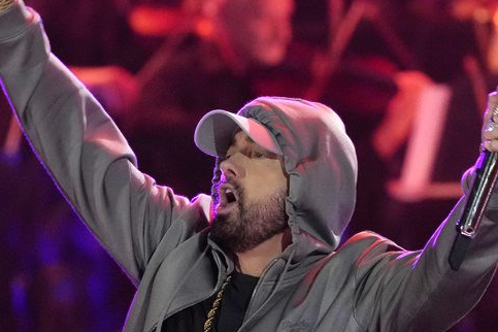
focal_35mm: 1049
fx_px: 14510
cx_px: 251
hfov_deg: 2.0
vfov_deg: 1.3
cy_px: 217
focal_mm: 330
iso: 5000
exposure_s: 1/500
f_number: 5.6
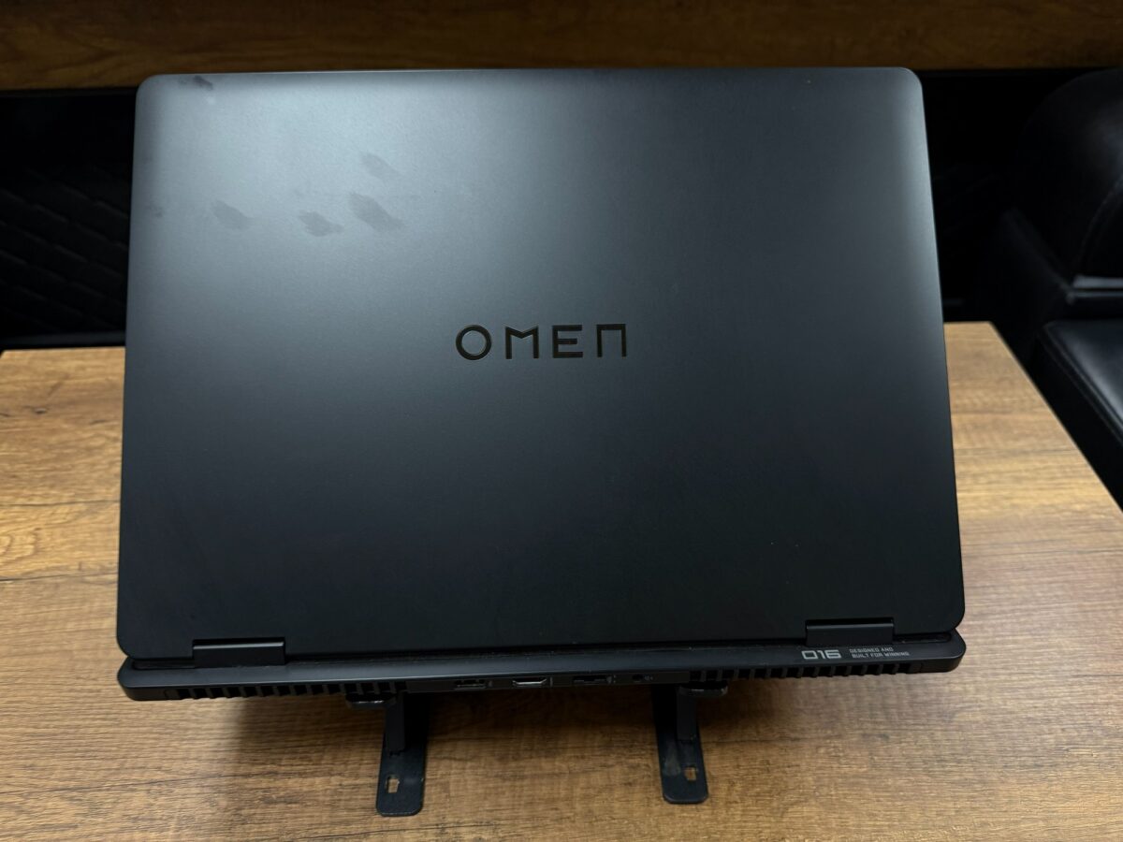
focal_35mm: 24
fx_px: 779
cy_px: 421
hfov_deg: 71.6
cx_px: 562
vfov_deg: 56.8
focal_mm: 6.76
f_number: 1.78
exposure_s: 1/50
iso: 200
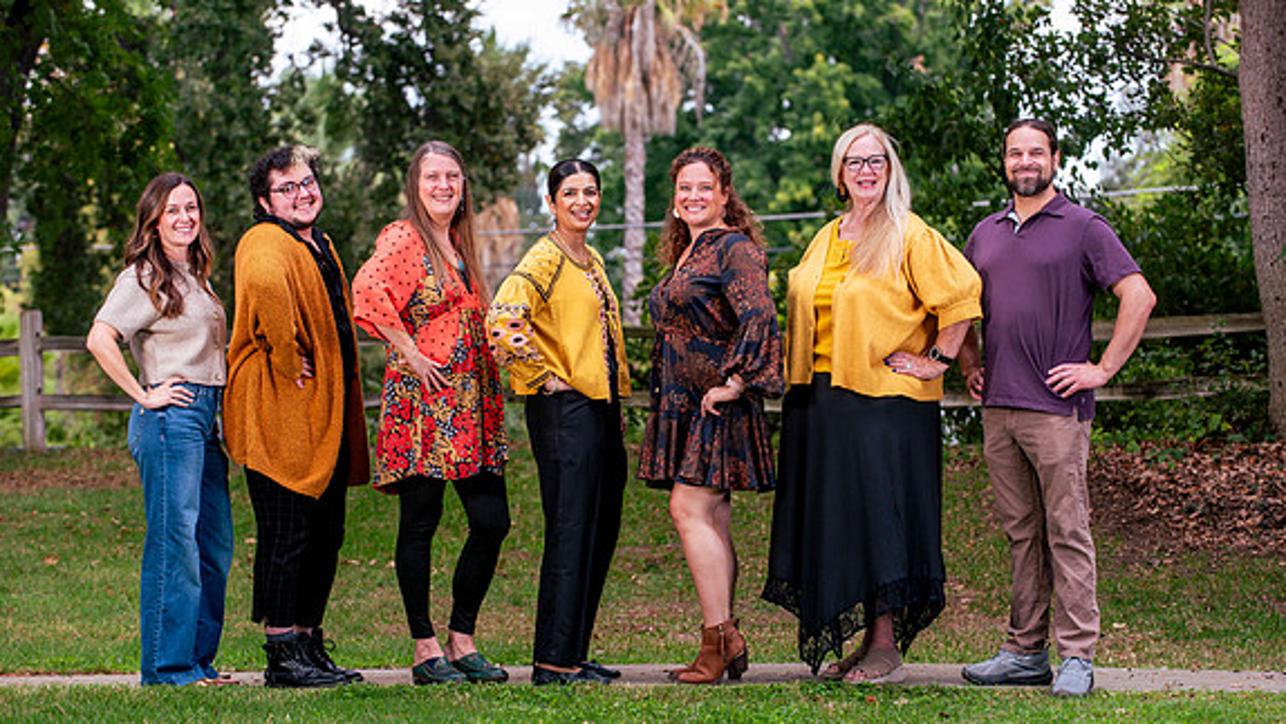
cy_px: 351
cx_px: 639
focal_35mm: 127
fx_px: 4331
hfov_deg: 16.9
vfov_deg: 9.6
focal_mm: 120
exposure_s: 1/250
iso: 200
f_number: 5.6
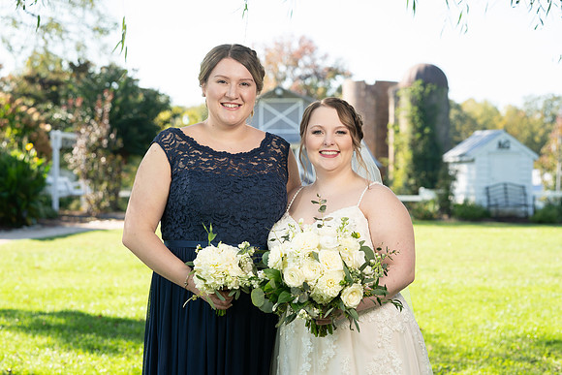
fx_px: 1456
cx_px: 280
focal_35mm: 93
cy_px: 175
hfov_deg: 21.9
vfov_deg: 14.7
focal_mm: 84
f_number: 5.6
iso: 200
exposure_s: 1/200
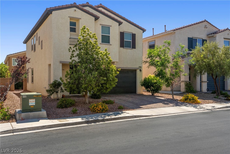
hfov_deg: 55.8
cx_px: 115
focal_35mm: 34
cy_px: 77
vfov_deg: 38.9
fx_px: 217
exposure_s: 1/500
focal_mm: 34
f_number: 9
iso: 800
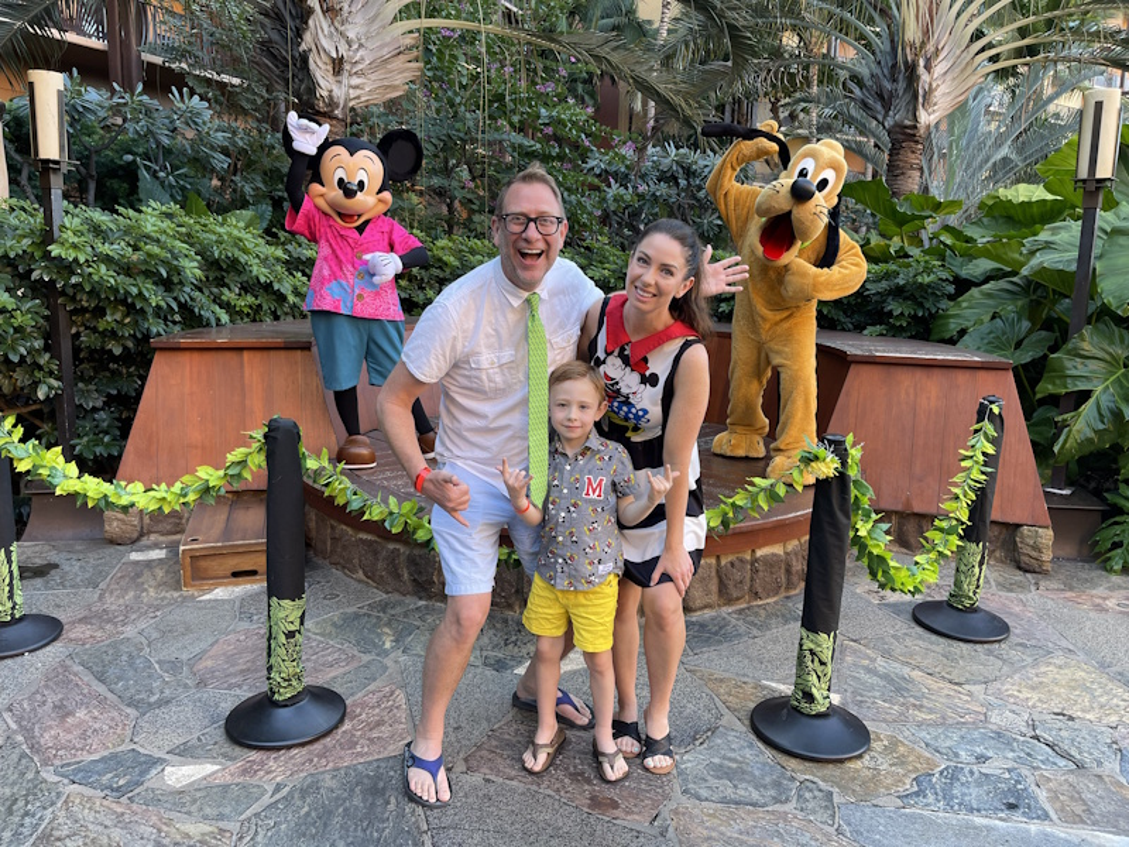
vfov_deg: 53.1
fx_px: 848
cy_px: 424
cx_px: 564
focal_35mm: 26
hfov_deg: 67.3
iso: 50
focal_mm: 5.1
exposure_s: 1/121
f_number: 1.6
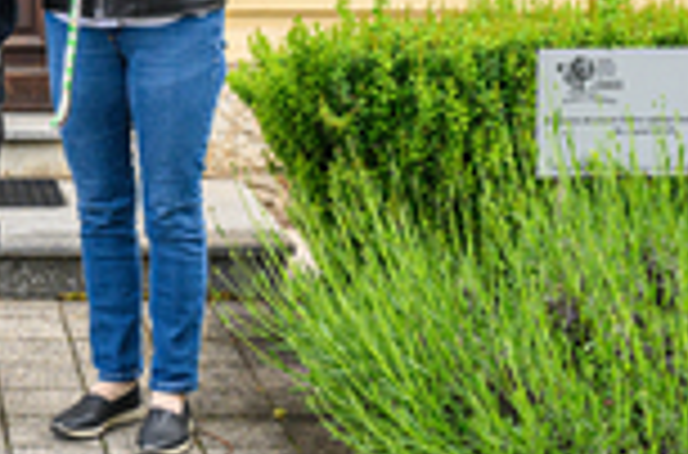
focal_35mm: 109
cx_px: -90
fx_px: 2077
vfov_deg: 12.1
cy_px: -146
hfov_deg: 18.1
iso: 1250
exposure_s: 1/500
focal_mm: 37
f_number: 4
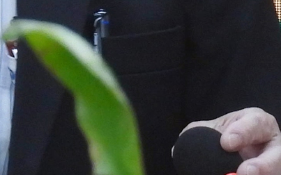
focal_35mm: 2356
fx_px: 18045
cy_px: -39
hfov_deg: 0.9
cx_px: -107
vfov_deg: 0.6
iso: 400
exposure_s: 1/60
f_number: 5
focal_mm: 62.5
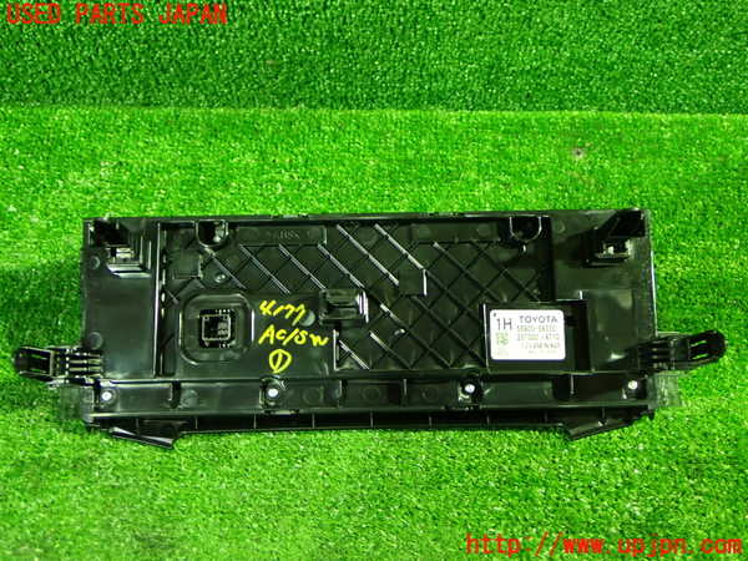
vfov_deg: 37.7
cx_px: 374
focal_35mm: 38
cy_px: 280
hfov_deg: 49.0
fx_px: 821
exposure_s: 1/15
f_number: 2.7
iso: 800
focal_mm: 6.83
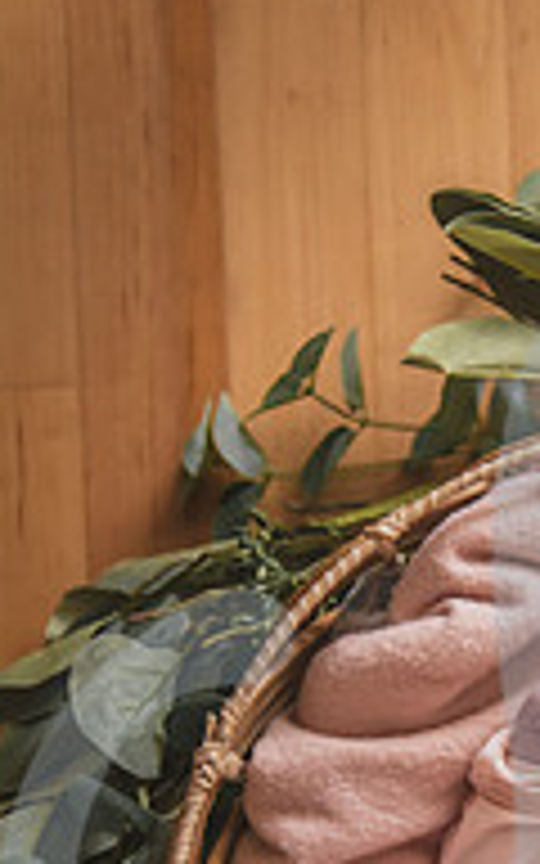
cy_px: 950
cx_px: 644
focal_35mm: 91
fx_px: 2143
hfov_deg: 14.0
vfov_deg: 21.6
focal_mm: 38
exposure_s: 1/250
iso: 1000
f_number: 2.8
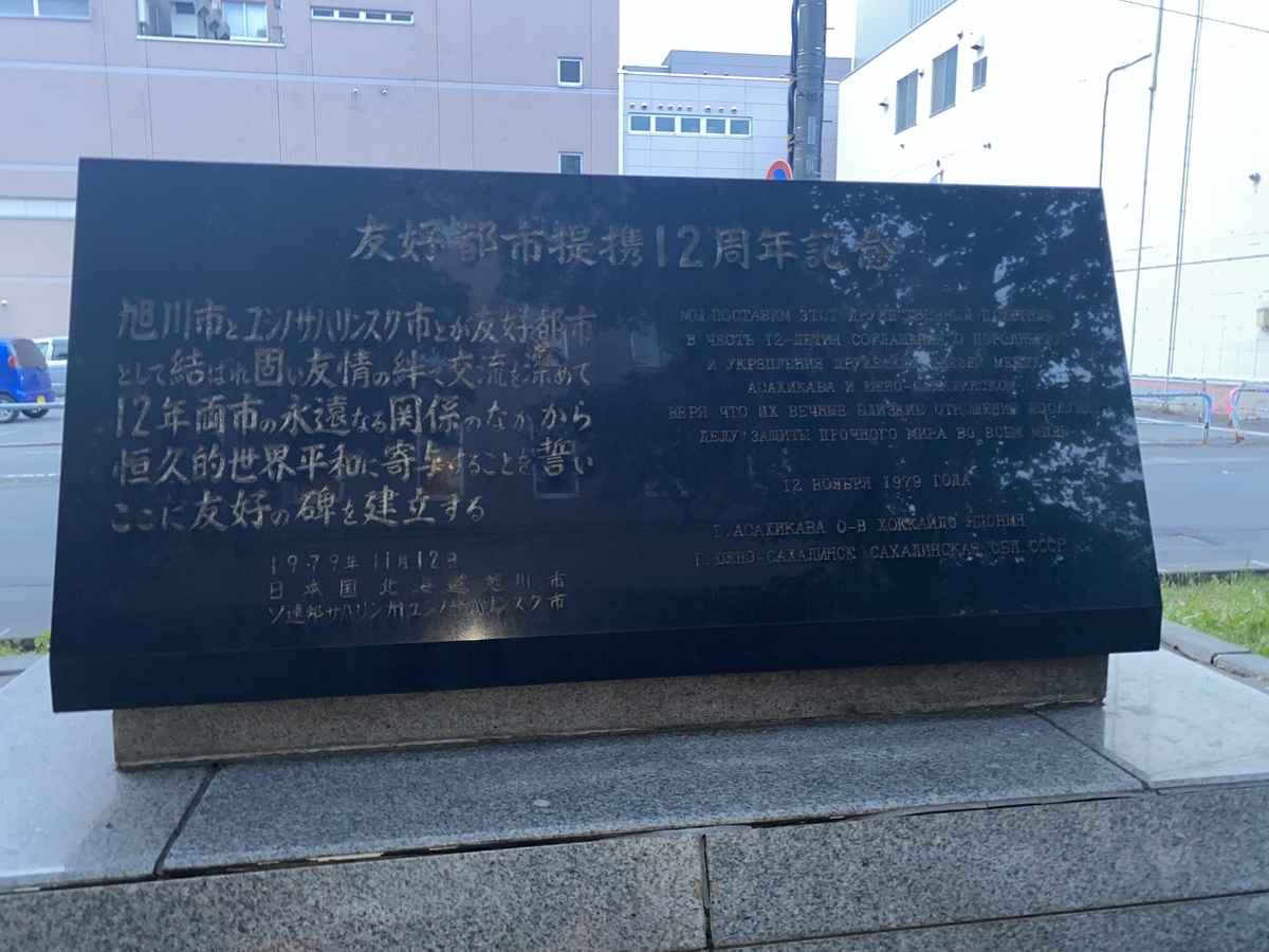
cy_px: 476
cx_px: 634
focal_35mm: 26
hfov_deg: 67.3
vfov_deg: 53.1
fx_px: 953
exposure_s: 1/6
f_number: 1.8
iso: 50
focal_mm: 4.25
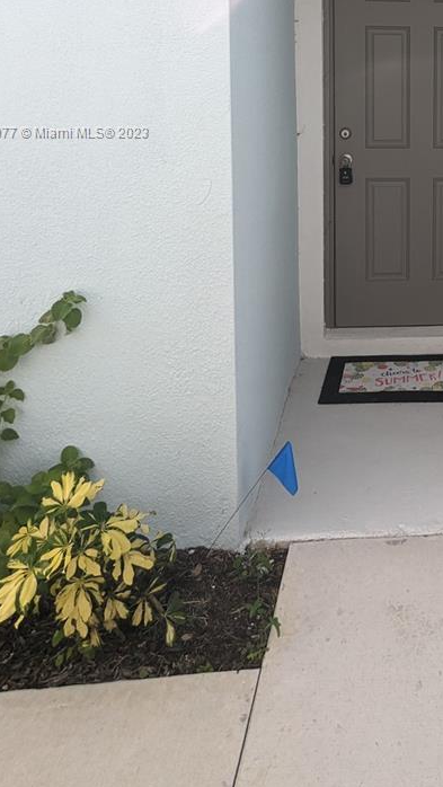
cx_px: 450
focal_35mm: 30
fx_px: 626
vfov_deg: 58.2
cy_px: 133
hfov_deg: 35.1
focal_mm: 2.35
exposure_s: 1/448
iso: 63
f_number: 2.2
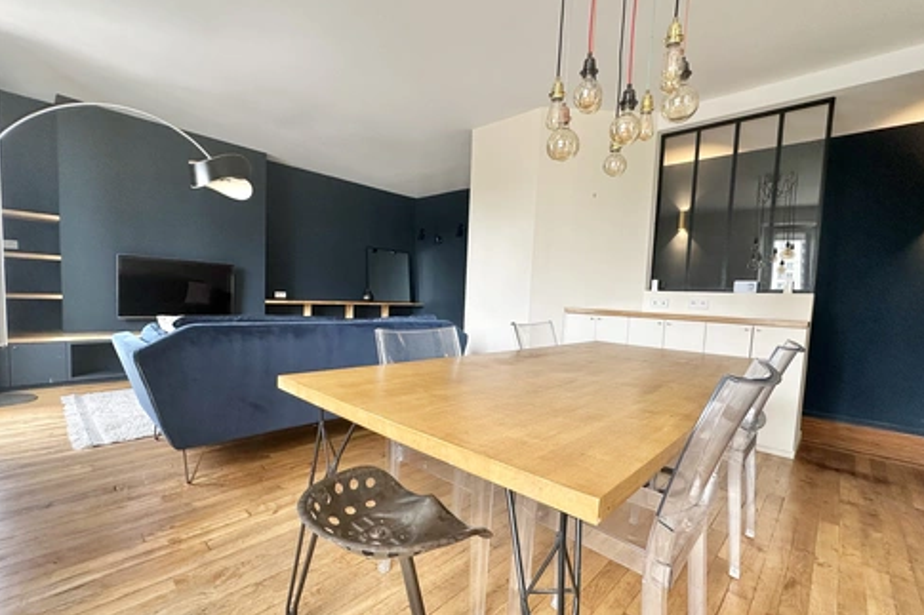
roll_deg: -2.9
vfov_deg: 73.6
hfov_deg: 96.8
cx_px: 460
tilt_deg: -3.6
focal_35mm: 16
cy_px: 327
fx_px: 411
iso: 125
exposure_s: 1/99
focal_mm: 2.22
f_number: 2.2
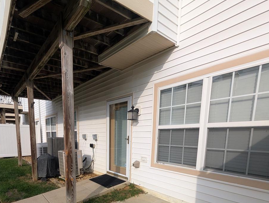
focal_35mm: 19
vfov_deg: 63.9
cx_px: 105
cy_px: 157
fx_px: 148
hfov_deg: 83.3
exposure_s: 1/3077
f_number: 1.7
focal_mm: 2.02
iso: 52
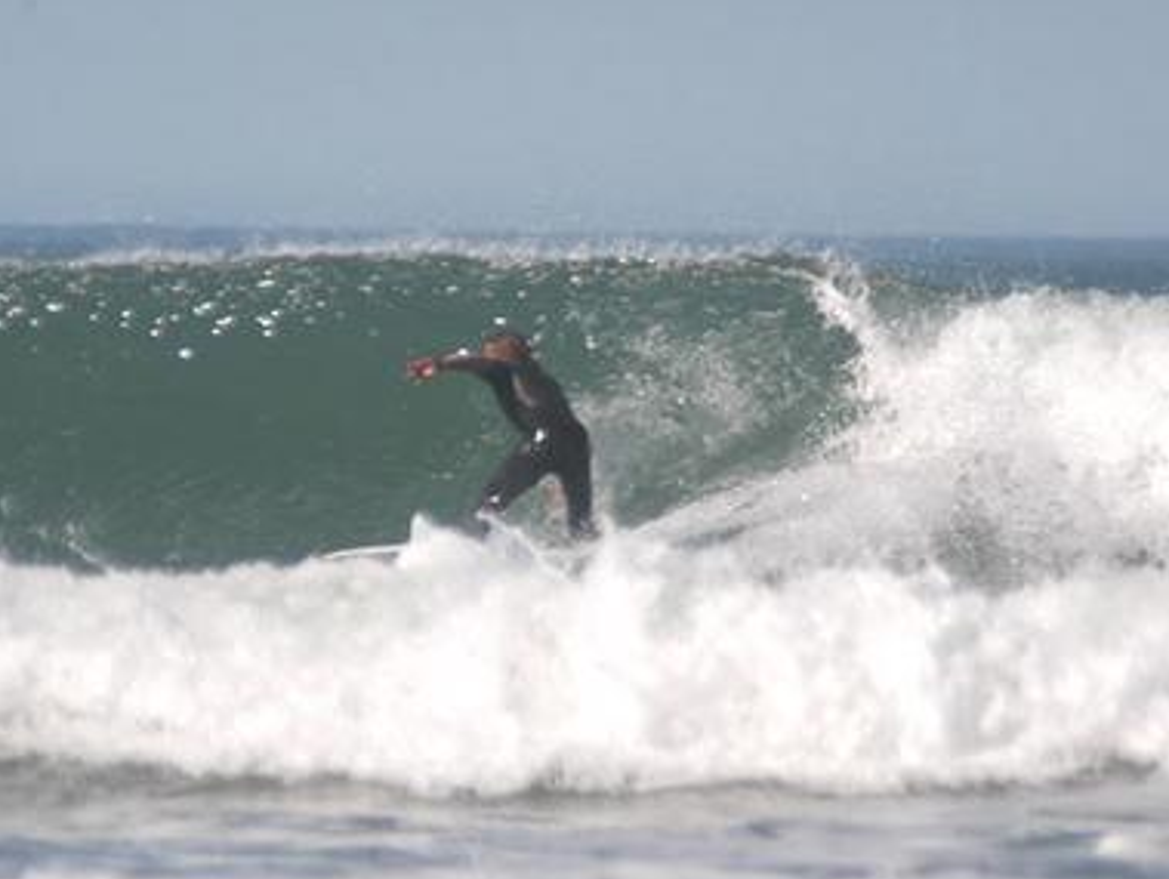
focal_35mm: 417
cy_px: 455
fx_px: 14096
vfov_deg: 3.6
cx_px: 588
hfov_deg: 4.7
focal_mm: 200
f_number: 2.8
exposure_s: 1/1600
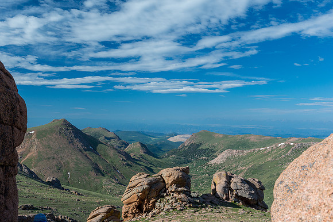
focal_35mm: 44
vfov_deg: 30.5
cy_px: 111
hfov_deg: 44.5
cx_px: 166
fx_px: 407
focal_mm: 44
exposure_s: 1/125
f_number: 13
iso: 280
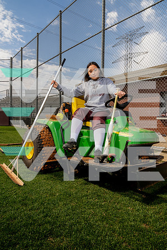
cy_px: 125
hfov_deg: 53.1
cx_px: 84
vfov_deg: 73.7
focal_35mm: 24
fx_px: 167
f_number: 10
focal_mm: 24
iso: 100
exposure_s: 1/250
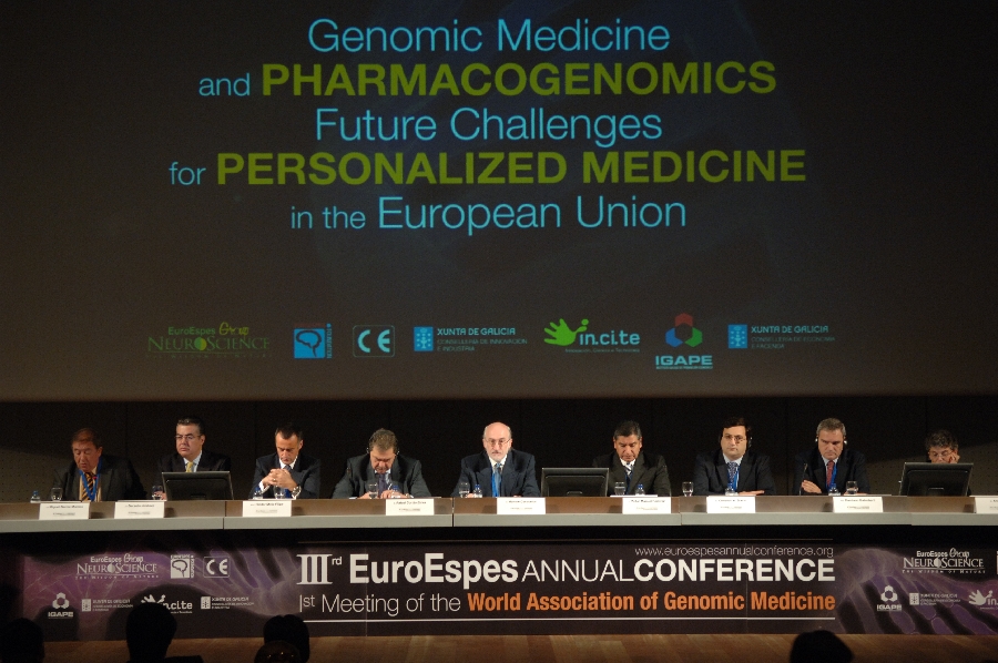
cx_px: 499
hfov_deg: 30.5
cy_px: 332
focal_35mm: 66
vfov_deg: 20.6
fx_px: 1828
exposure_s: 1/30
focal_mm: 44
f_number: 2.8
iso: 400
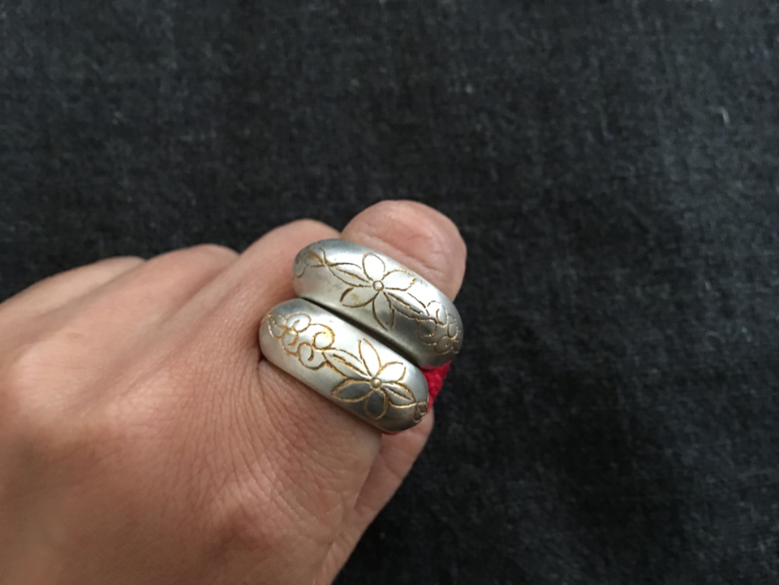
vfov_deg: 48.2
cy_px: 292
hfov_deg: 61.7
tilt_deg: -82.0
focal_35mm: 29
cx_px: 390
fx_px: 653
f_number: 2.2
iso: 80
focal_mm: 4.15
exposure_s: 1/4
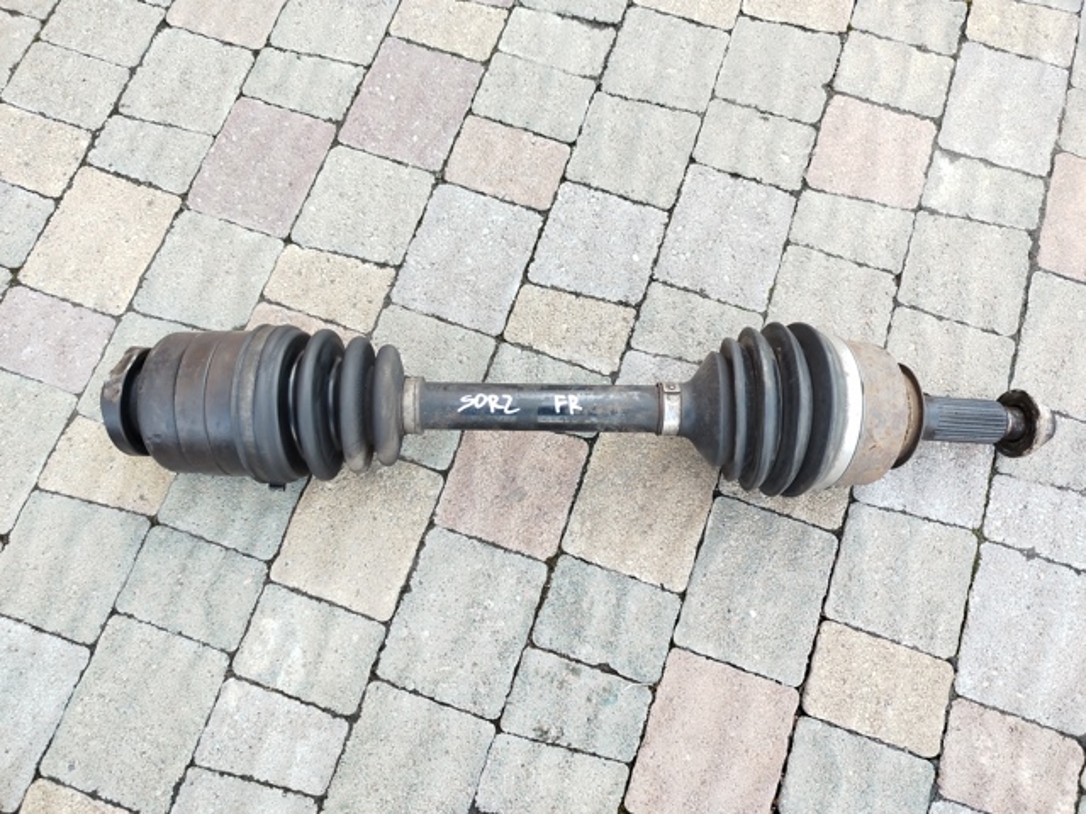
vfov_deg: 56.8
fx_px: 753
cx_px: 543
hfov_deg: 71.6
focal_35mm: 24
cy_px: 407
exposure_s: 1/50
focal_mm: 5.31
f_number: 1.7
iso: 100
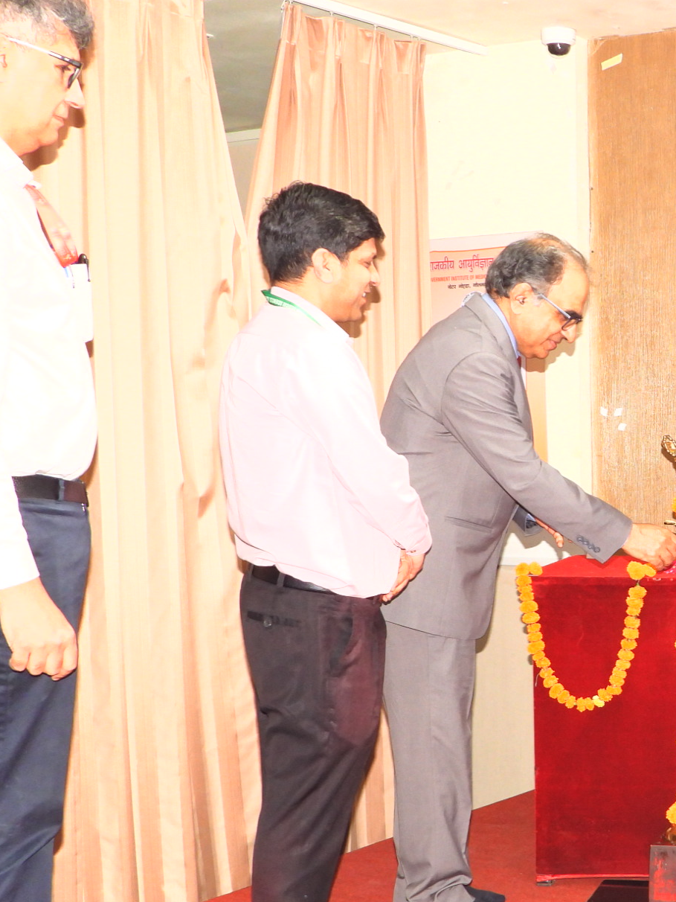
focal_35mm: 60
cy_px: 554
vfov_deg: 32.1
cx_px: 766
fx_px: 1562
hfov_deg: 22.8
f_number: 3.2
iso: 200
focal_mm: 5.8
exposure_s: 1/30
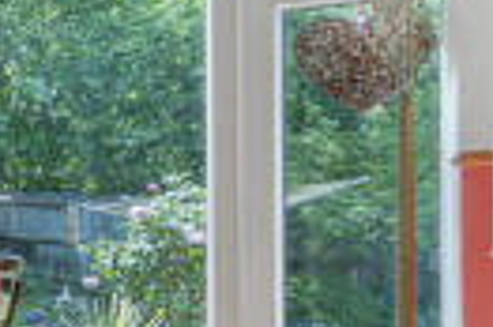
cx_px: -580
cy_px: 194
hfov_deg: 16.8
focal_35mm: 75
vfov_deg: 18.1
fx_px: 1026
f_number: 9
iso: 400
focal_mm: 15
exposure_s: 1/3
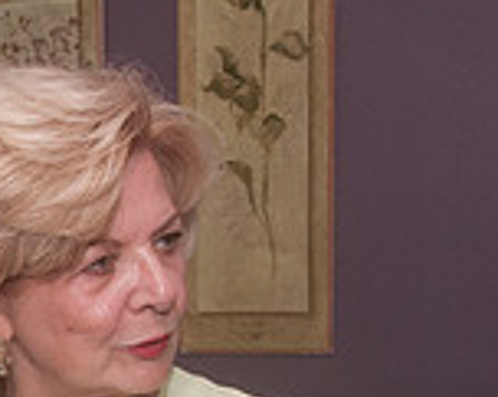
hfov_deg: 13.7
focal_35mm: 129
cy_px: 438
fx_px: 1898
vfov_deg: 11.7
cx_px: -324
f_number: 11
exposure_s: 1/250
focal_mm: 24
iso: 400
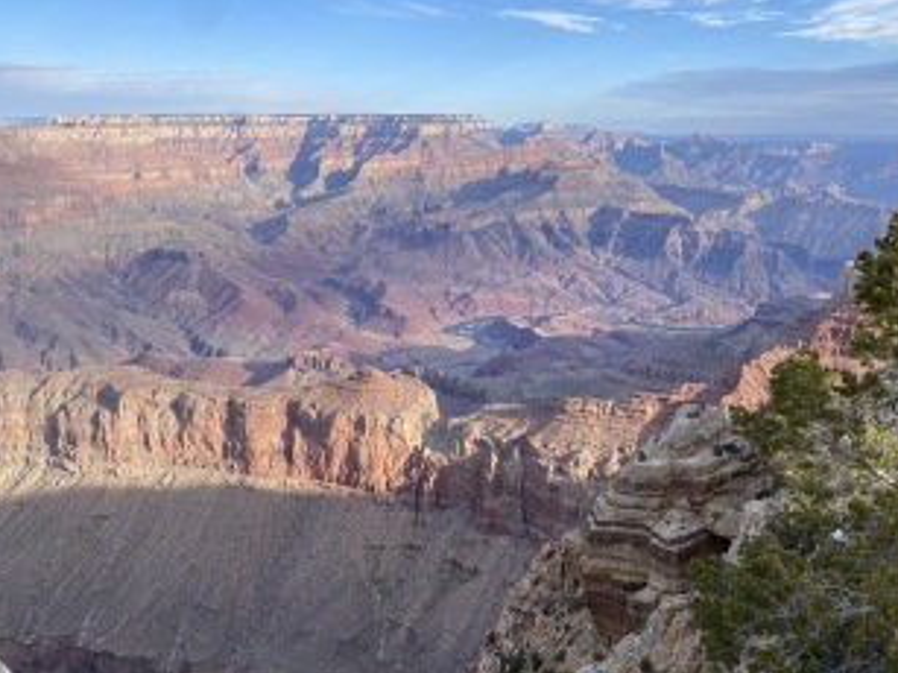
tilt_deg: -16.0
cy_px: 351
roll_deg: -0.3
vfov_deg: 45.4
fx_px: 804
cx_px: 524
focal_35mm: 31
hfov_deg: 58.1
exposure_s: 1/1232
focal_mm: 4.25
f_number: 1.8
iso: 32
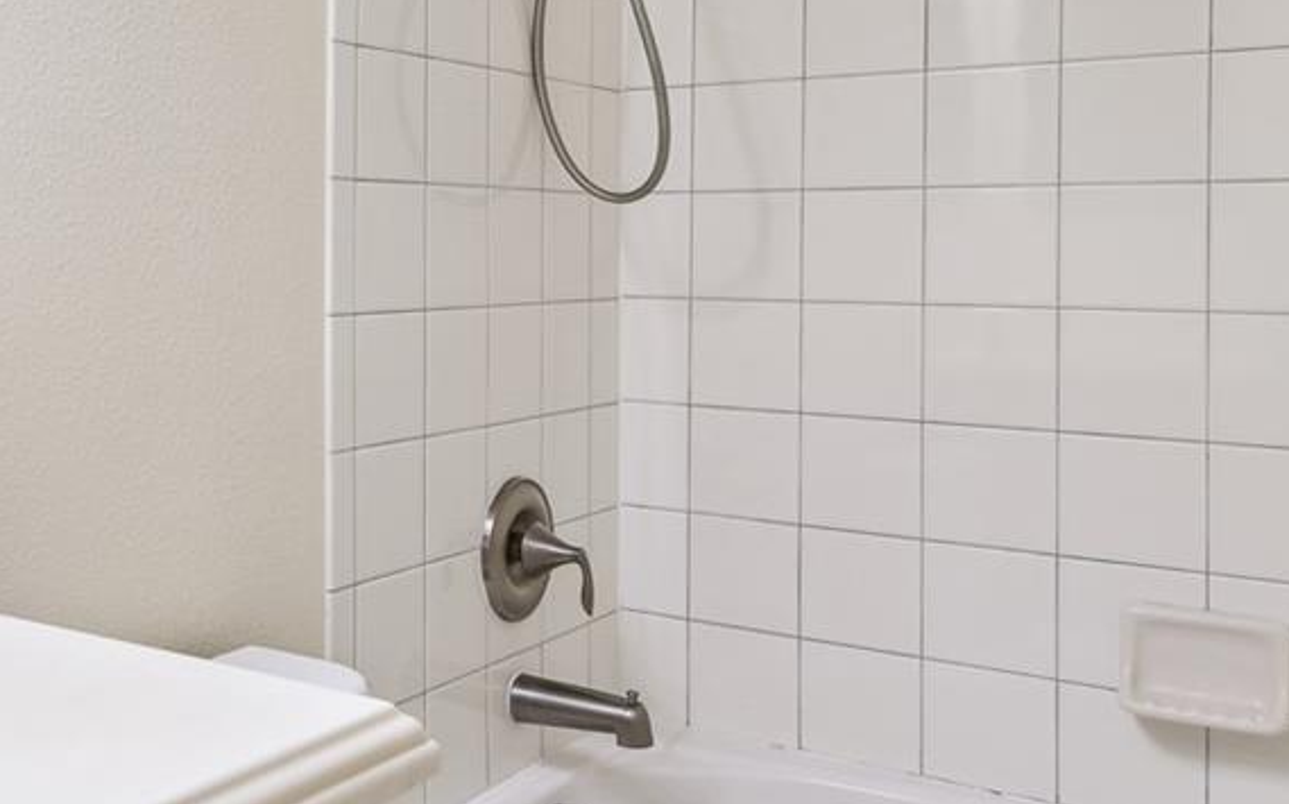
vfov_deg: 29.4
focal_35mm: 43
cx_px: 177
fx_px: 1510
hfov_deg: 43.1
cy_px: 217
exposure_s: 1/4
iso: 100
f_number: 7.1
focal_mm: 10
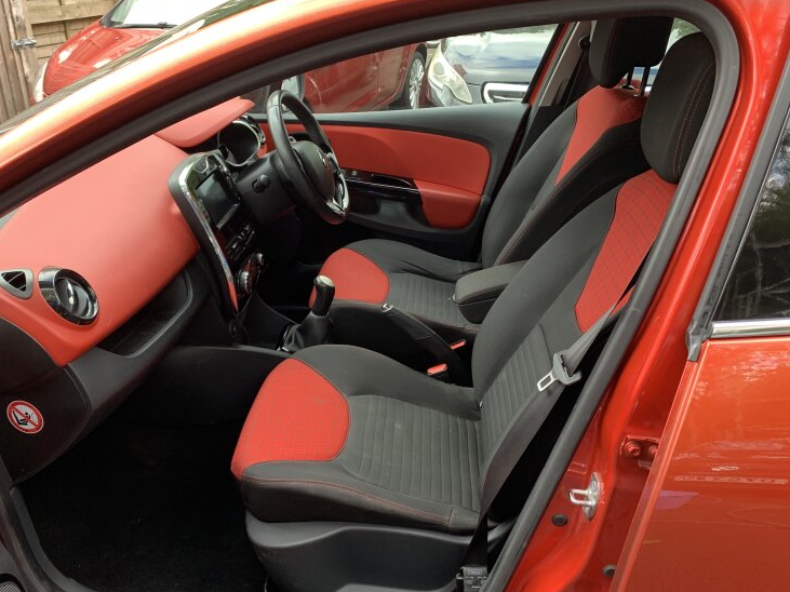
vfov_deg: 44.1
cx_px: 342
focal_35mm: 32
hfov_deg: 56.6
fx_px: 730
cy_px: 319
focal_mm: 4.25
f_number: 1.8
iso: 80
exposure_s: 1/121
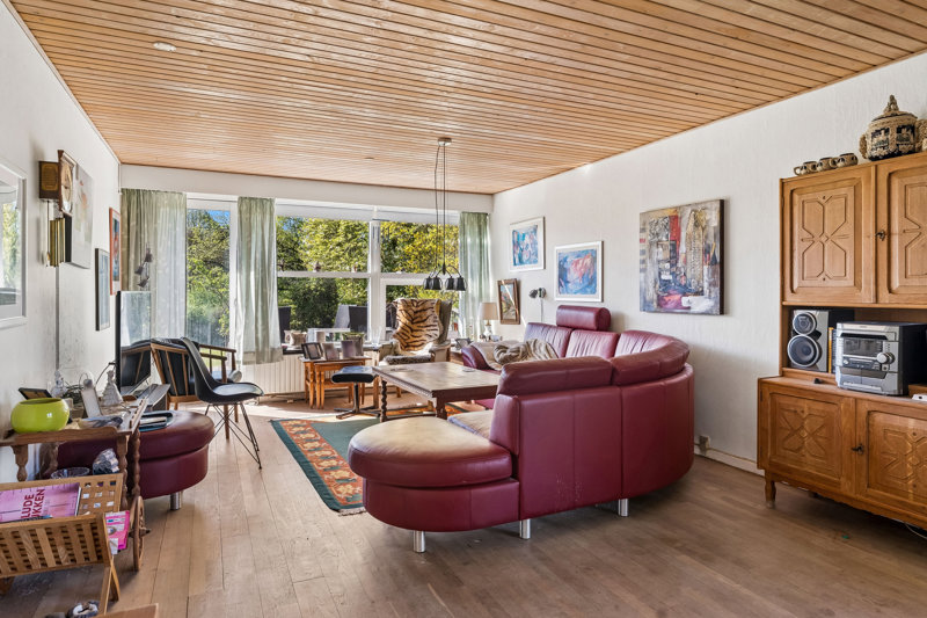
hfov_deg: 81.5
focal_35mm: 21
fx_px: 538
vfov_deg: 59.7
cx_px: 464
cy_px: 309
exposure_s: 1/160
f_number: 7.1
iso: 800
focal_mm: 20.9
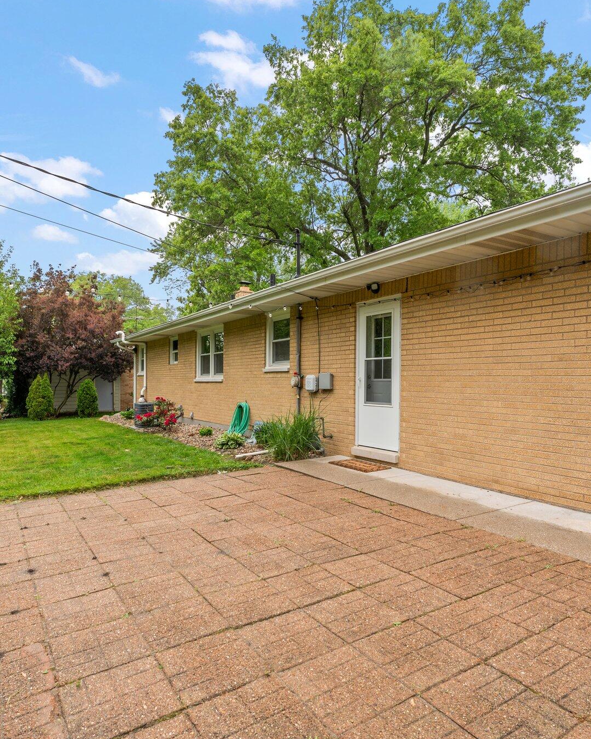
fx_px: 437
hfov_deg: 67.9
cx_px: 263
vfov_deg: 80.4
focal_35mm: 20
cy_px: 371
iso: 400
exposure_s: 1/40
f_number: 8
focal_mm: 14
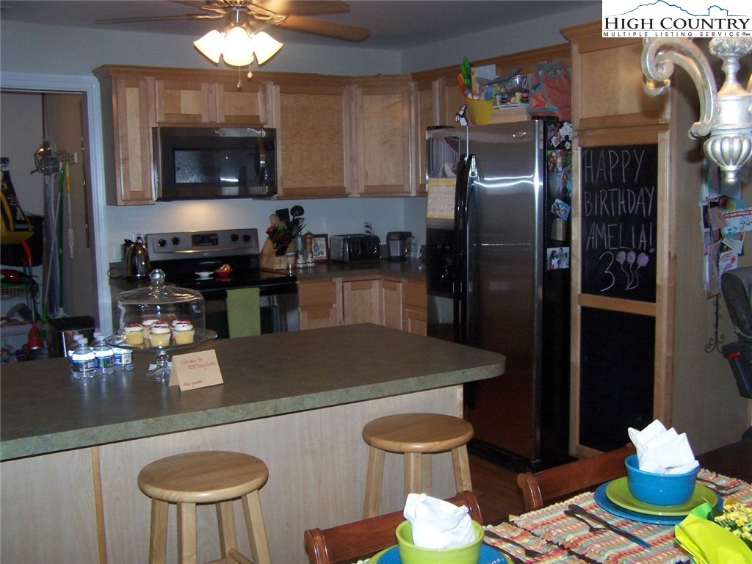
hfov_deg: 49.0
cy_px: 282
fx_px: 826
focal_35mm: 38
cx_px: 376
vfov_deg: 37.7
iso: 140
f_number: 2.8
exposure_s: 1/60
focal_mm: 6.3
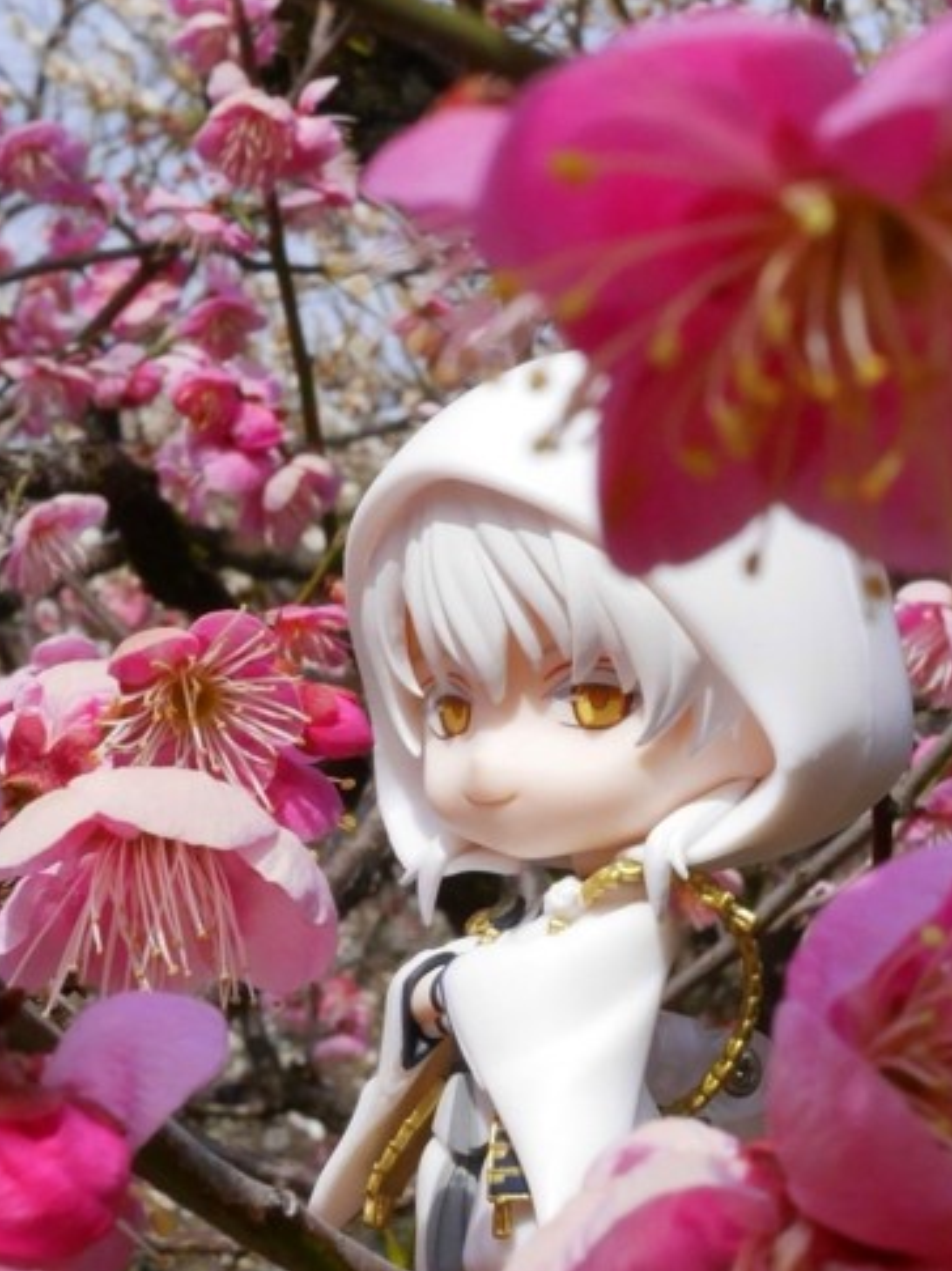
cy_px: 727
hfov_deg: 26.9
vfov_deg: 35.5
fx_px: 1982
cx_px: 586
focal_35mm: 54
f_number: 16
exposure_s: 1/500
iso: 800
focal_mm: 20
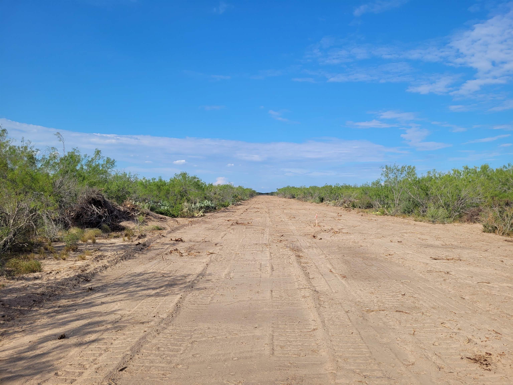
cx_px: 256
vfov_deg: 53.1
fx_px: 385
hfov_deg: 67.3
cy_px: 192
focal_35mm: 26
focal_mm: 5.4
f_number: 1.8
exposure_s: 1/2450
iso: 40
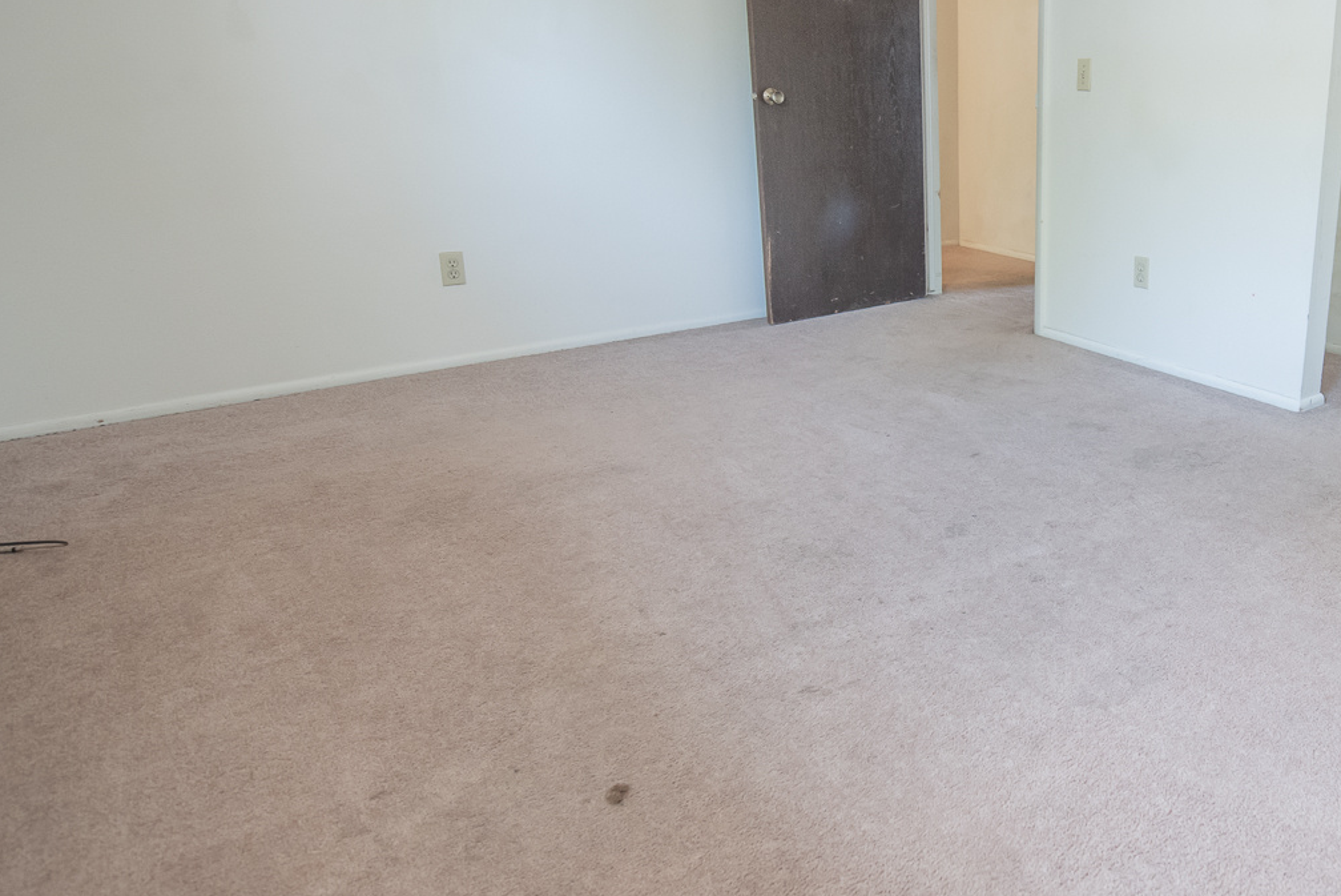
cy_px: 338
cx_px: 1062
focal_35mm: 25
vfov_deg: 50.8
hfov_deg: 65.4
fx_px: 932
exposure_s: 1/50
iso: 1000
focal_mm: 14
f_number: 3.5
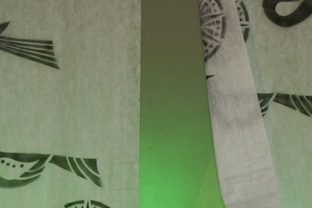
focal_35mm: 171
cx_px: 176
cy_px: 303
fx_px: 1484
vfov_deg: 7.9
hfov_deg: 12.0
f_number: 4
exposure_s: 1/60
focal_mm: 27
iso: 280
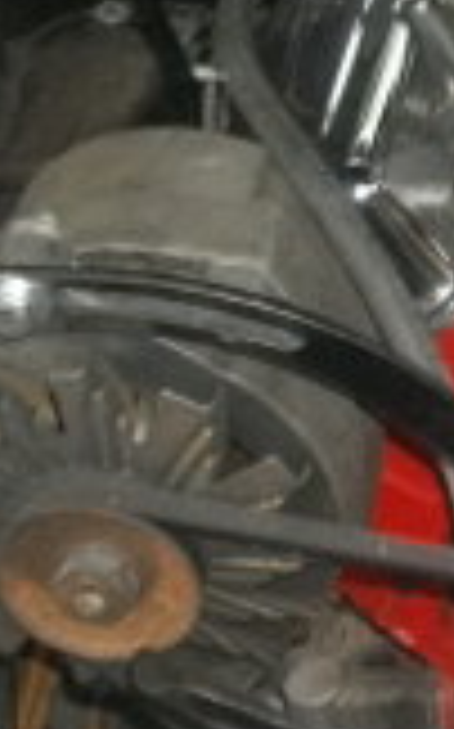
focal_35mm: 130
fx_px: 2578
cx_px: 859
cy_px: 184
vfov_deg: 16.0
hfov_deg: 9.5
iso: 200
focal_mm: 5.7
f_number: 2.9
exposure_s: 1/50
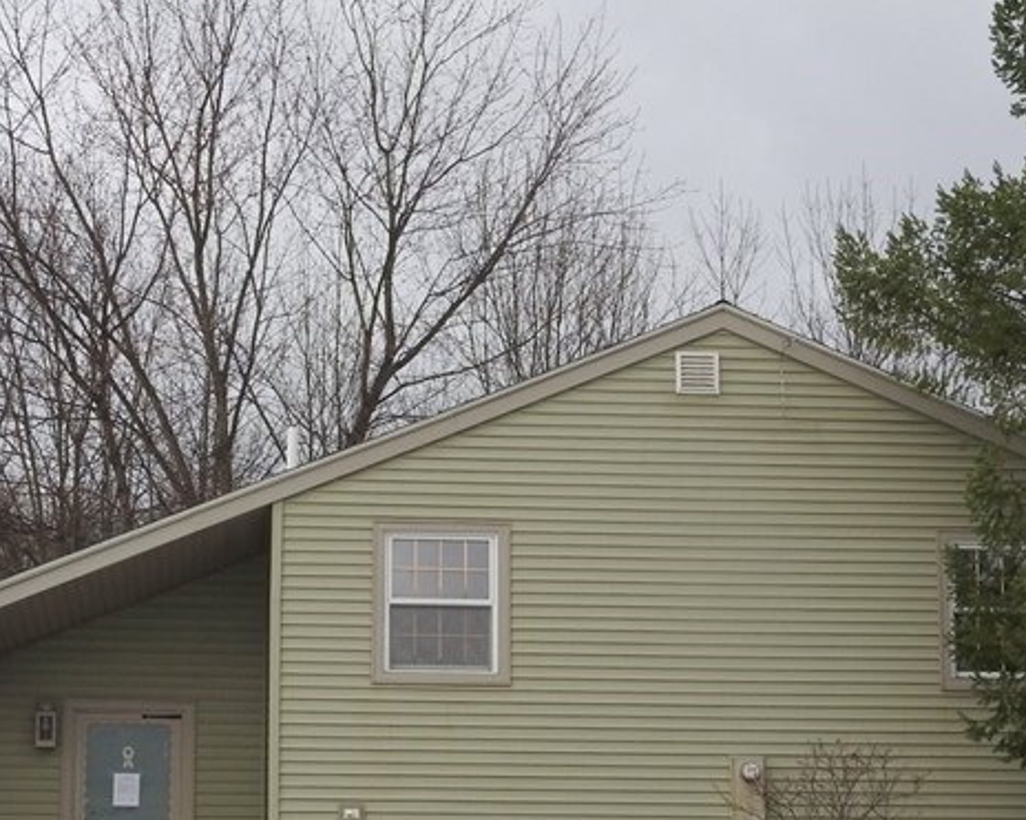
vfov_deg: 15.7
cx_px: 405
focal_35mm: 97
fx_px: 2945
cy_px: 685
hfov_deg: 19.7
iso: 100
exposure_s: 1/200
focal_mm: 8.1
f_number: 4
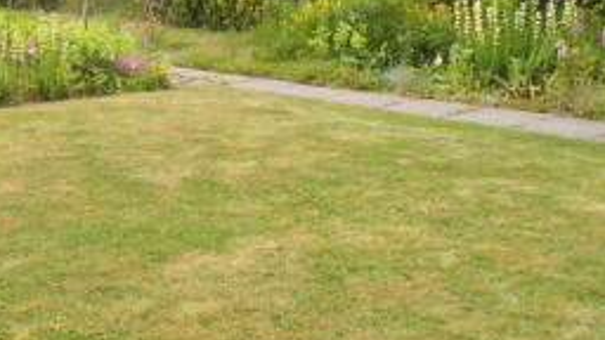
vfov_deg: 19.4
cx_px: -77
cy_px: 166
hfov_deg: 30.0
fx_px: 995
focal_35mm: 62
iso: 100
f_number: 3.1
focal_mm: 4.5
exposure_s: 1/800
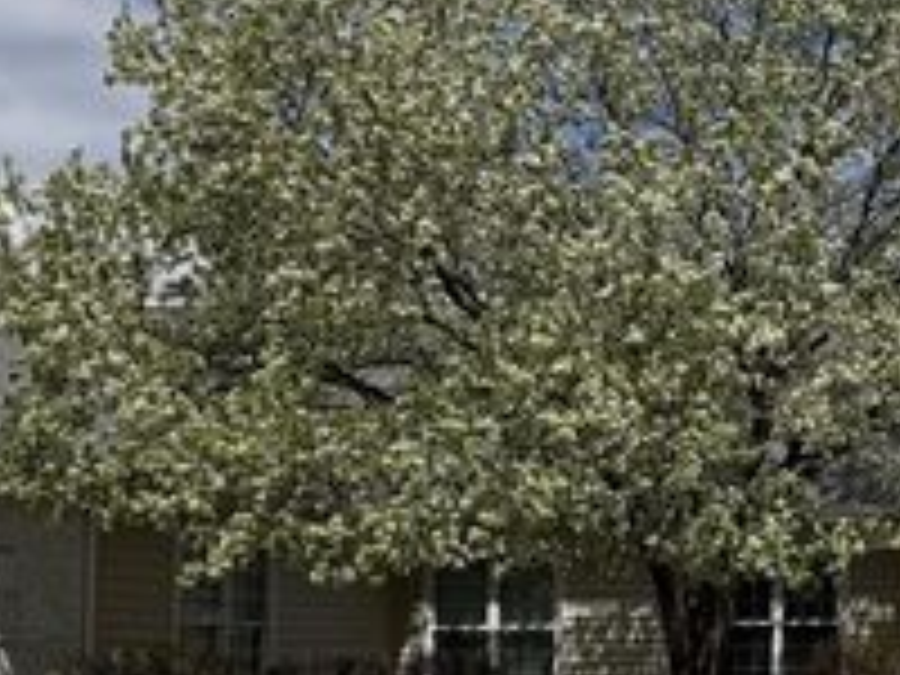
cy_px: 520
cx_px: 1098
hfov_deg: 27.9
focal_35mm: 60
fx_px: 1560
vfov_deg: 24.1
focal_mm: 6.76
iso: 80
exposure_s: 1/9091
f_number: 1.78
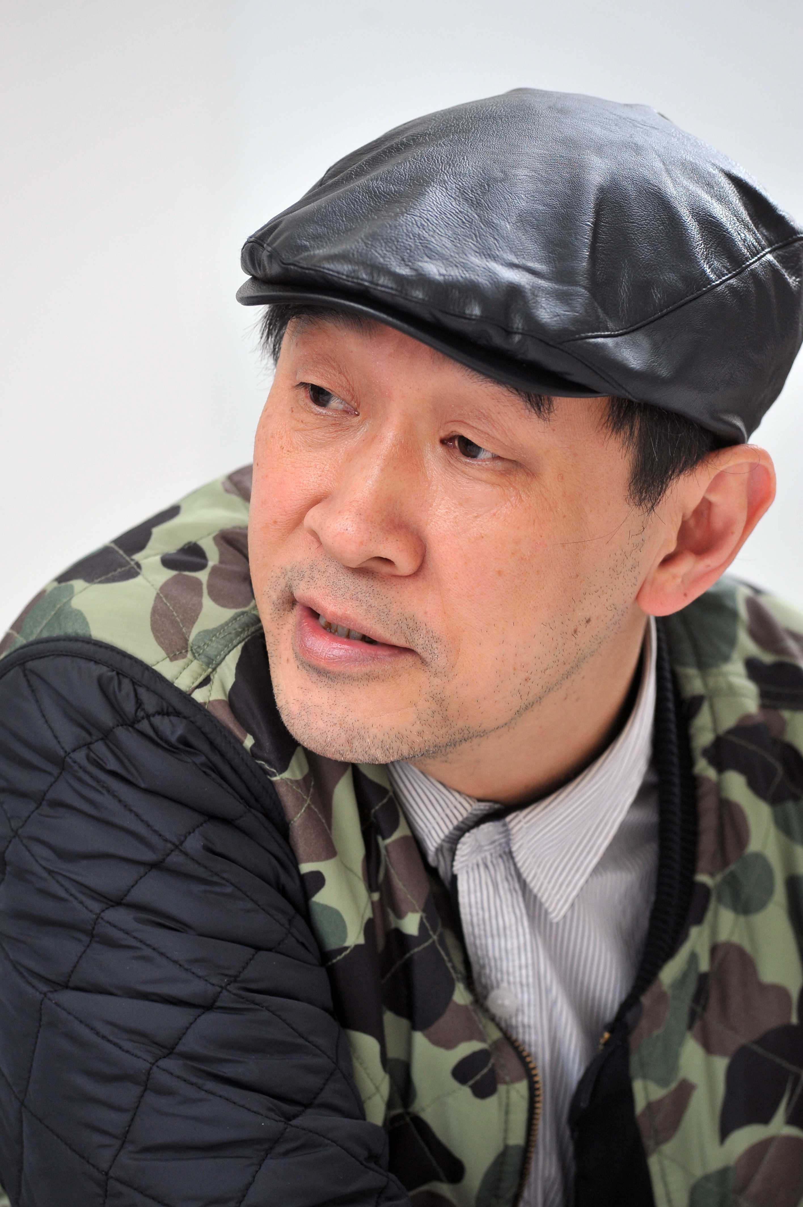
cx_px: 402
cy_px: 604
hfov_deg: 6.9
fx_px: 6700
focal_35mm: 200
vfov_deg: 10.3
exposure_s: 1/200
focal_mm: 200
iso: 800
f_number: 4.5
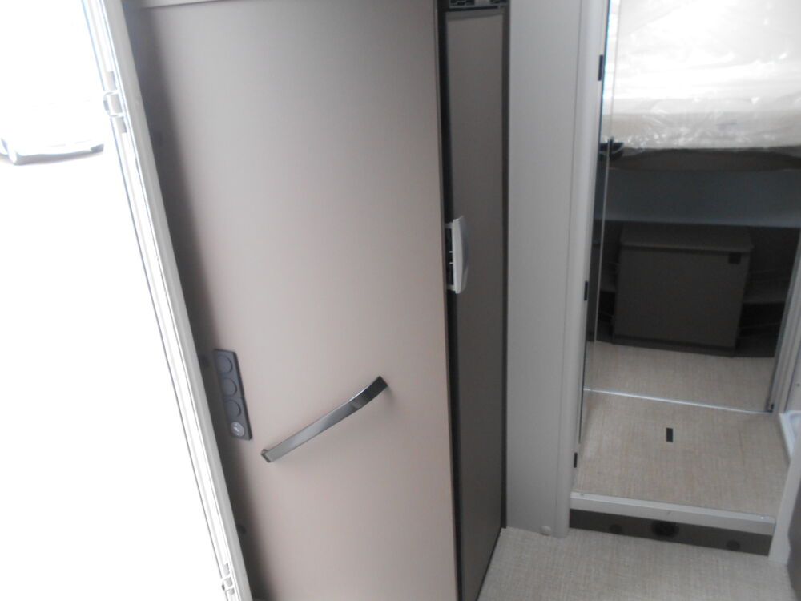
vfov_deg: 53.1
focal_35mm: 26
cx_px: 400
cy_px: 300
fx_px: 602
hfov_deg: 67.3
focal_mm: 4.6
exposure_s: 1/30
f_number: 3.2
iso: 280
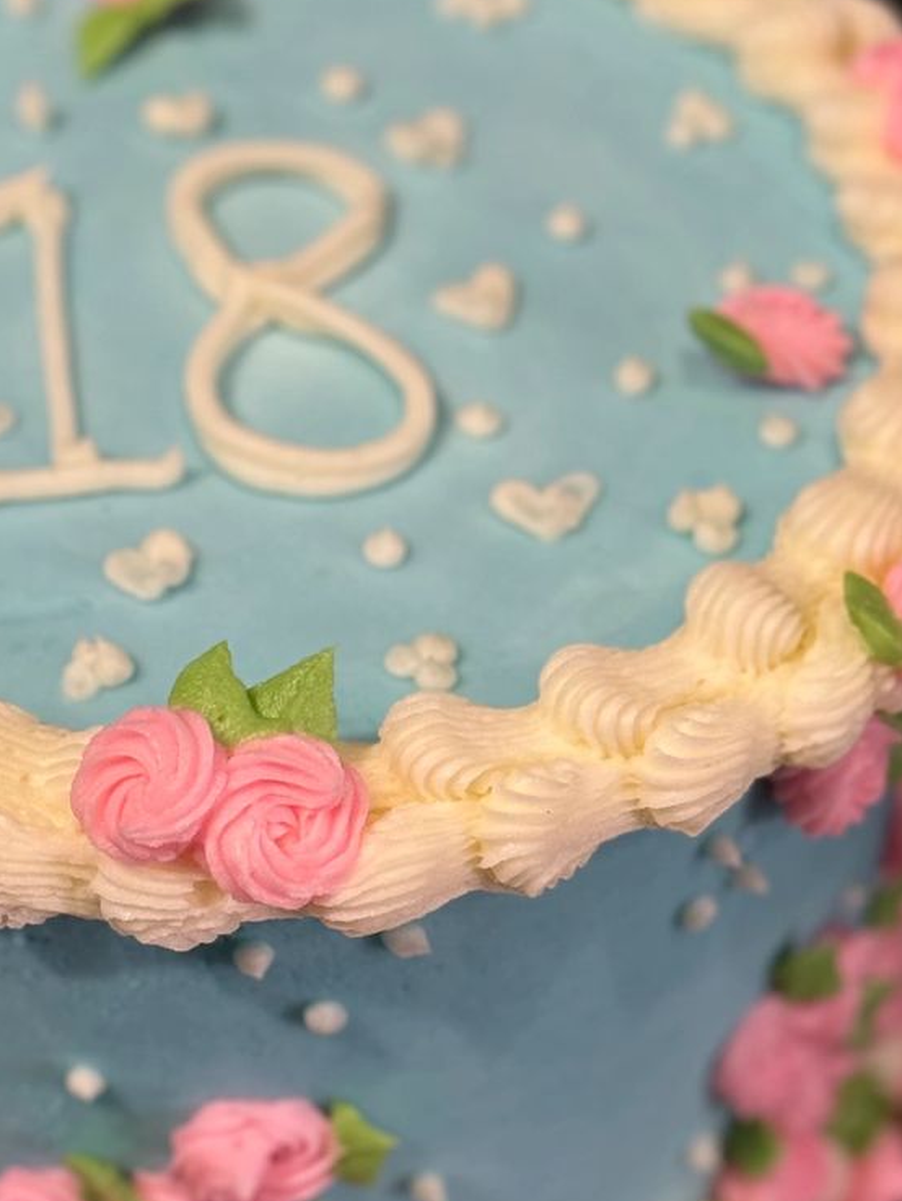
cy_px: 653
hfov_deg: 14.1
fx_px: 3611
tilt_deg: -47.5
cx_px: 163
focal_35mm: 104
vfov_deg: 18.9
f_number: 1.78
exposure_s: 1/60
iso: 100
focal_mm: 6.76
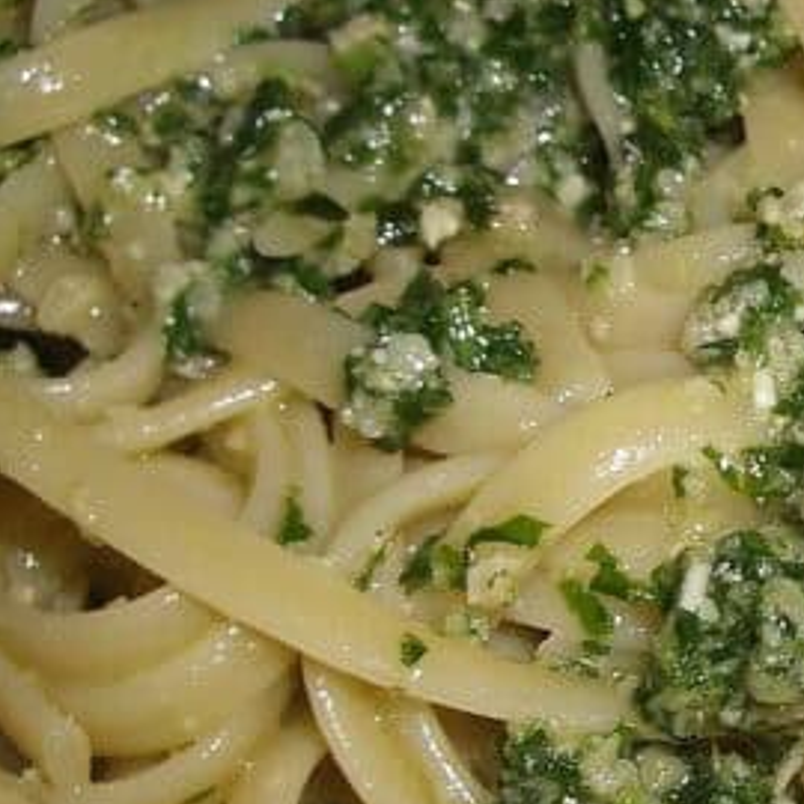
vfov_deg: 19.7
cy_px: 497
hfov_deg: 18.9
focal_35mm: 88
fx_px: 2312
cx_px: 899
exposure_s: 1/60
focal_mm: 5.8
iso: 80
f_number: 4.3
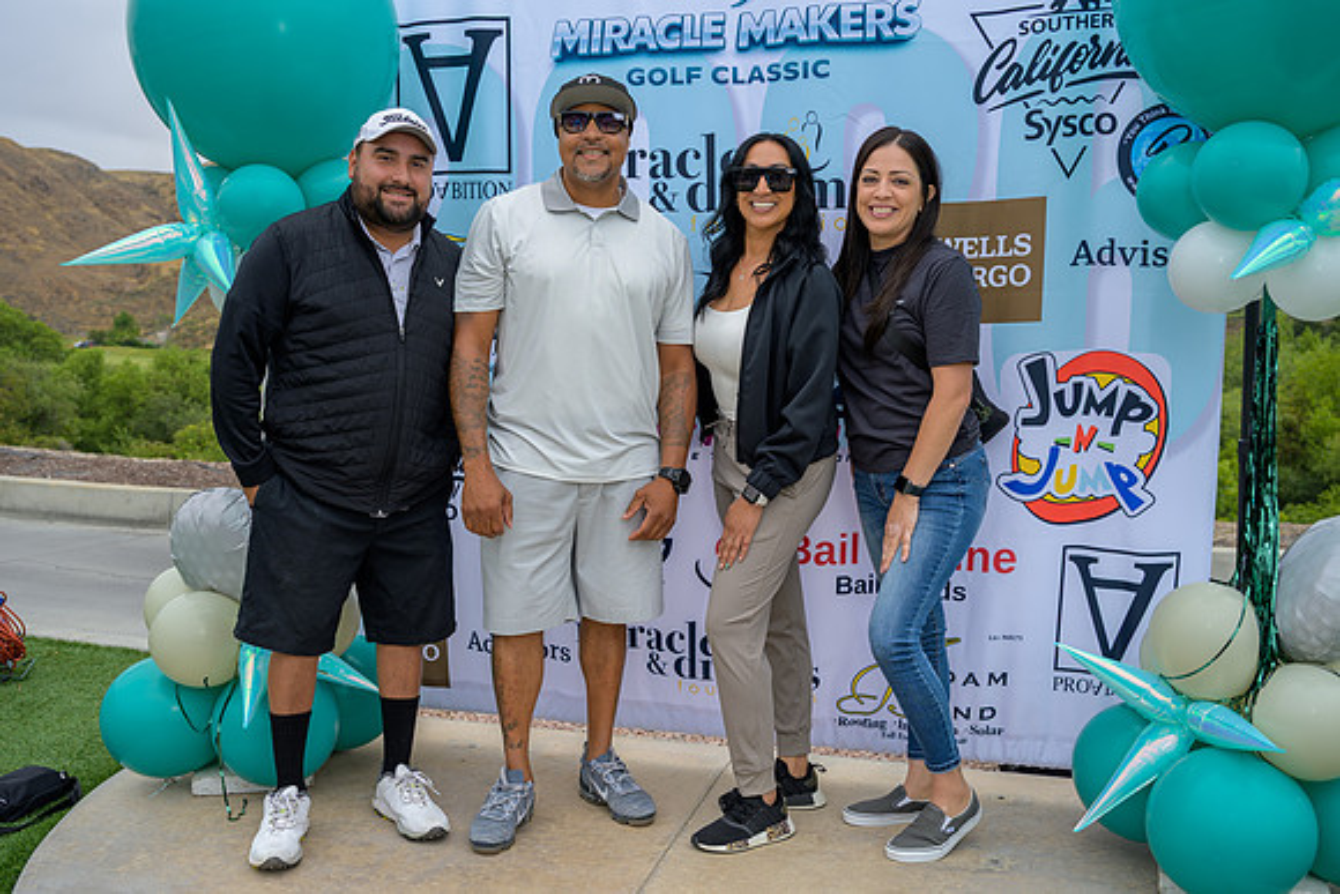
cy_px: 447
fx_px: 1340
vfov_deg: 36.9
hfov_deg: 53.1
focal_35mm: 36
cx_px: 670
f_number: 4
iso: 125
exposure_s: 1/200
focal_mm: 36
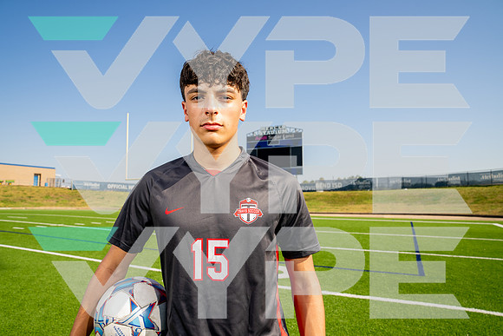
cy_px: 168
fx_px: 335
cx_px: 252
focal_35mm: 24
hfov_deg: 73.7
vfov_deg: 53.2
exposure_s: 1/125
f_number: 7.1
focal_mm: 24
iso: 50
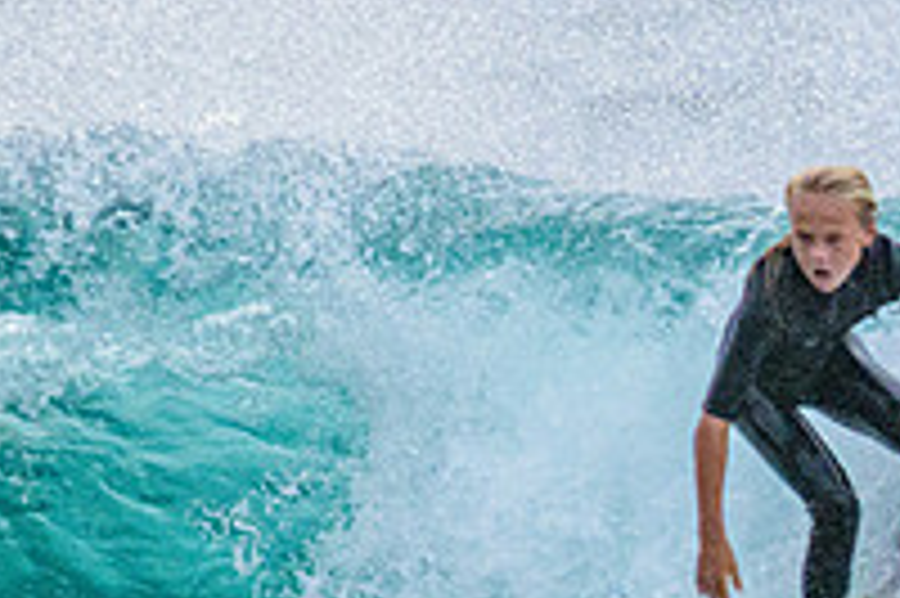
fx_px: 69041
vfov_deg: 0.5
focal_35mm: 2764
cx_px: 1277
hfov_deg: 0.7
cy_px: 746
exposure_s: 1/2000
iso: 3200
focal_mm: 800
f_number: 11
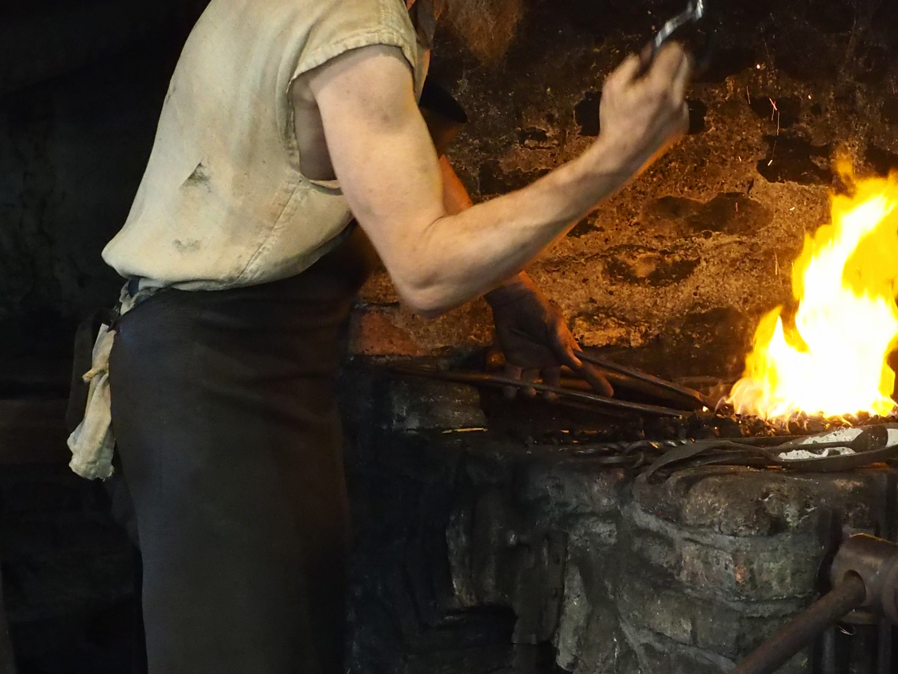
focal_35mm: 119
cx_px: 538
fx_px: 3087
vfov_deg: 12.4
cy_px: 148
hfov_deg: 16.5
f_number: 5.6
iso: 4000
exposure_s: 1/80
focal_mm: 28
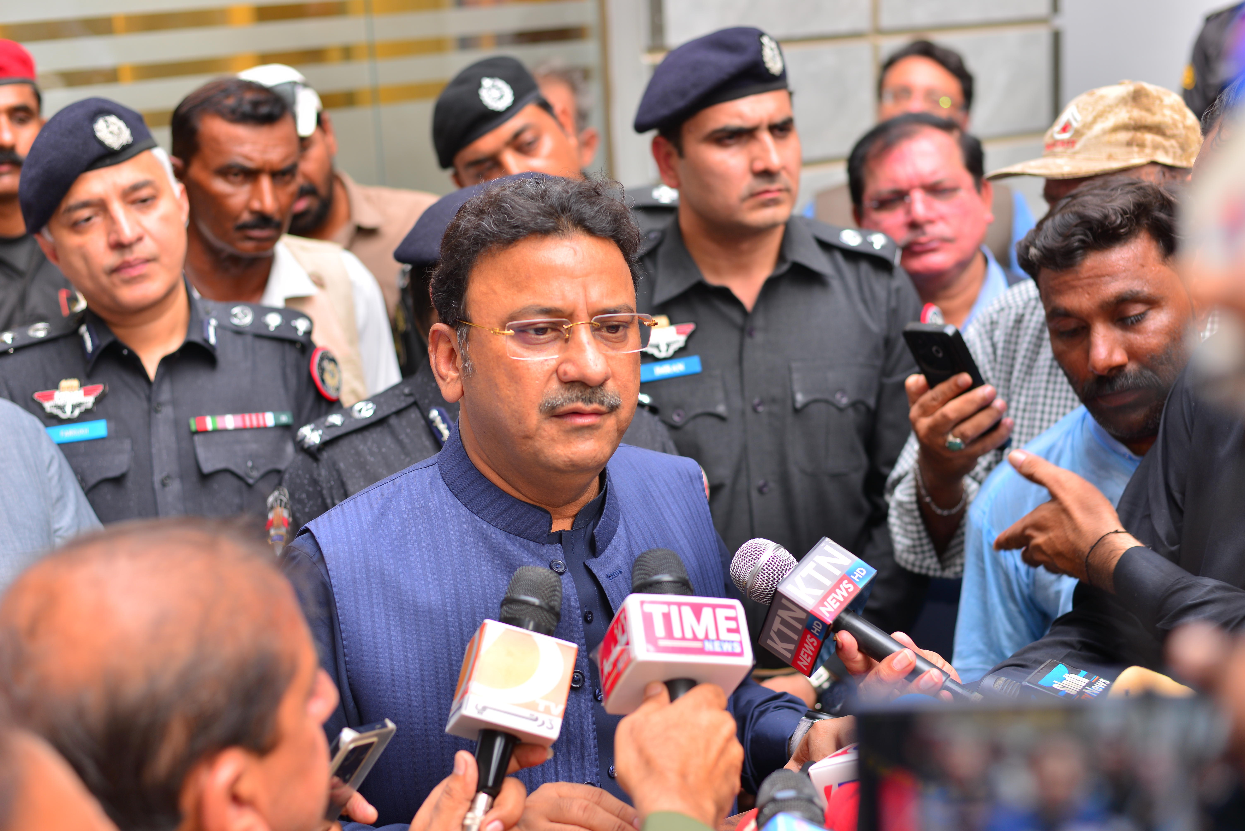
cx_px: 622
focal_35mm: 50
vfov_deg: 27.0
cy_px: 416
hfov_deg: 39.6
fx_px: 1730
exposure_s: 1/125
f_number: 2.8
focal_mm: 50
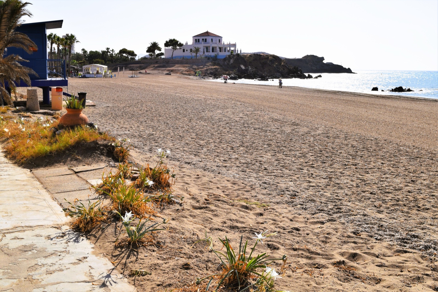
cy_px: 146
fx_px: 474
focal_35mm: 39
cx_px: 219
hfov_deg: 49.6
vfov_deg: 34.2
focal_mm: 26
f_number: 11
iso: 200
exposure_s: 1/500
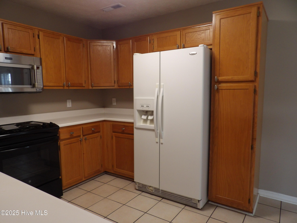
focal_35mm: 24
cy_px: 112
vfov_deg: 56.8
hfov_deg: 71.6
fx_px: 206
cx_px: 148
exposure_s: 1/17
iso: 222
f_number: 3.2
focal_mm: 4.3
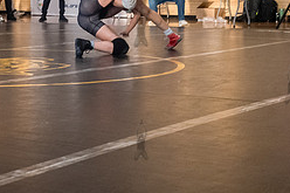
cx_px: 113
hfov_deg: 20.6
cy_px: 60
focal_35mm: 99
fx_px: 797
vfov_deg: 13.8
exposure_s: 1/400
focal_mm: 35
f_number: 4
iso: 5000
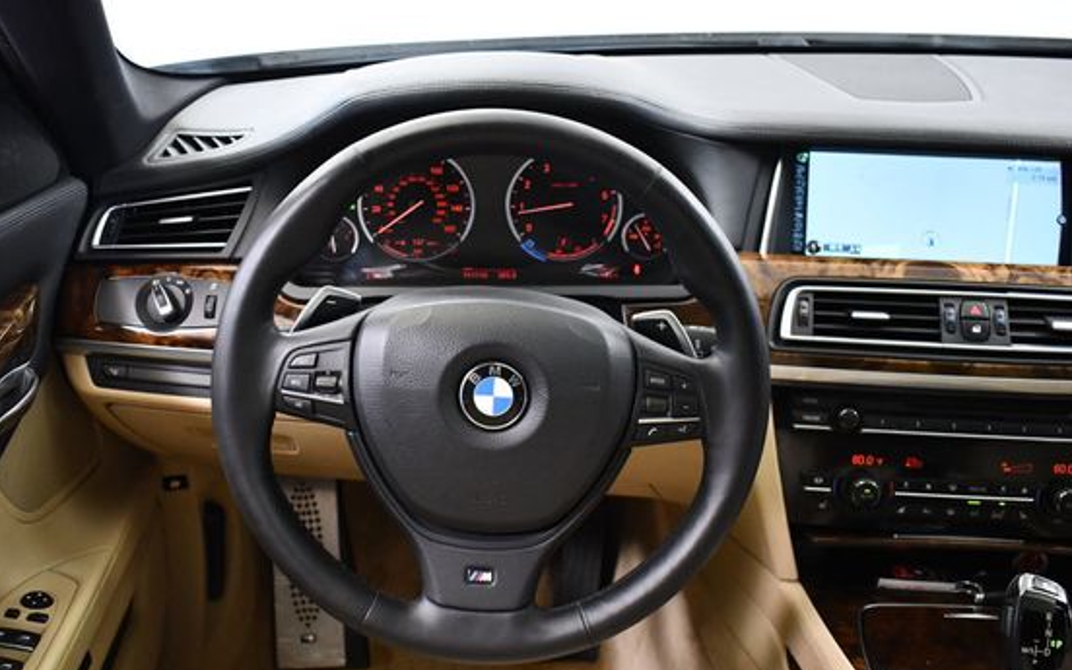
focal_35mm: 39
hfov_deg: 50.3
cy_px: 336
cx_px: 491
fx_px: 1139
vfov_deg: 32.8
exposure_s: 1/60
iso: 3200
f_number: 3.8
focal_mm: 22
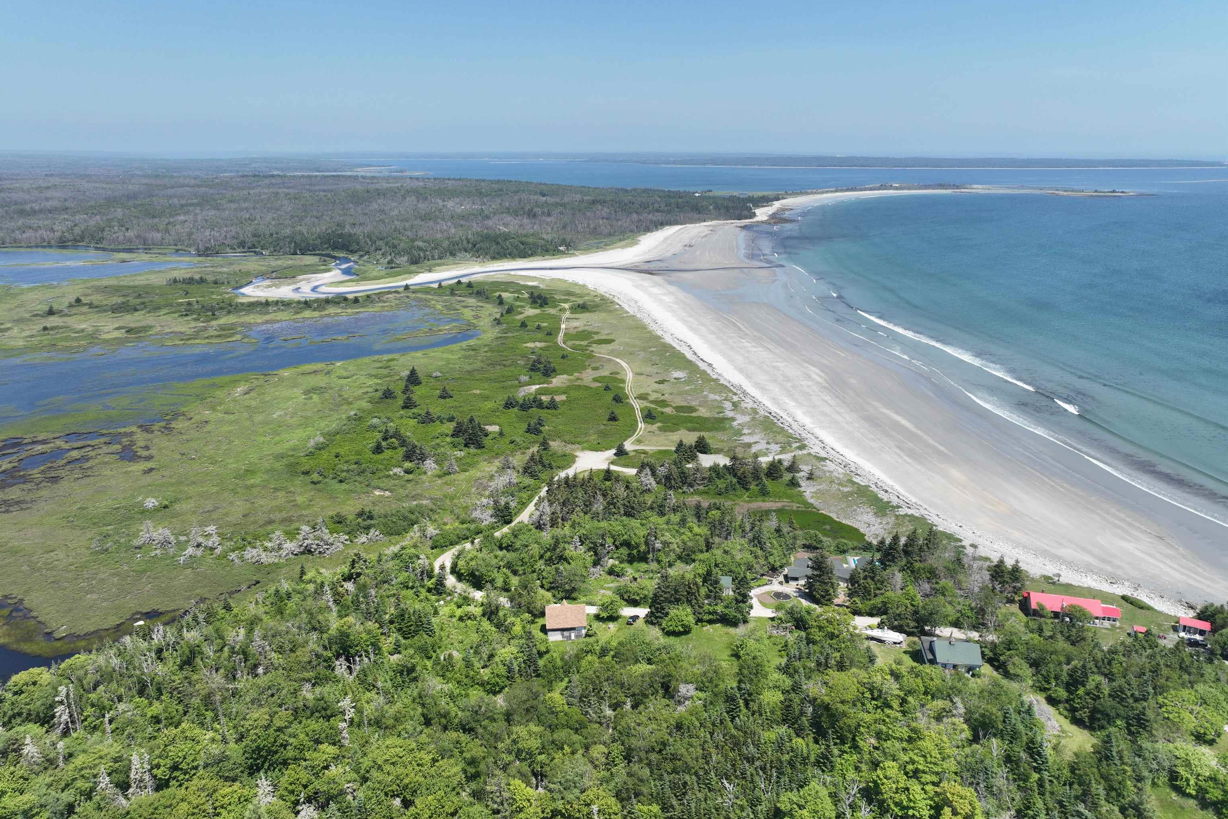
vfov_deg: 51.3
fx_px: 853
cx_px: 613
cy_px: 420
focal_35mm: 25
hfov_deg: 71.5
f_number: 2.8
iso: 100
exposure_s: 1/200
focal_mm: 12.29
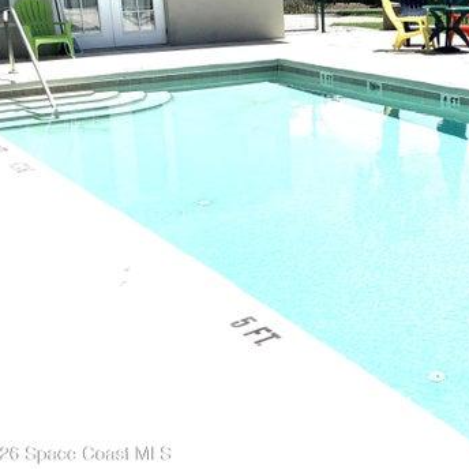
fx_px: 782
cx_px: 401
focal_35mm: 51
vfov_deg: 33.1
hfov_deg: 32.1
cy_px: 157
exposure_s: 1/3891
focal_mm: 3.3
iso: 25
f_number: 2.4
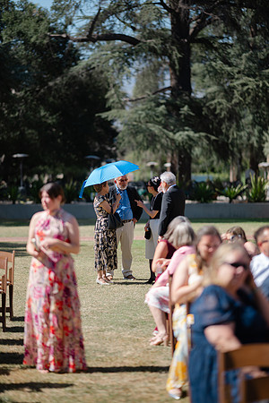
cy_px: 202
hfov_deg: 13.0
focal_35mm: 105
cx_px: 134
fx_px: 1177
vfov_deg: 19.5
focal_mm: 105
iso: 64
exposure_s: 1/2000
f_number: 1.4
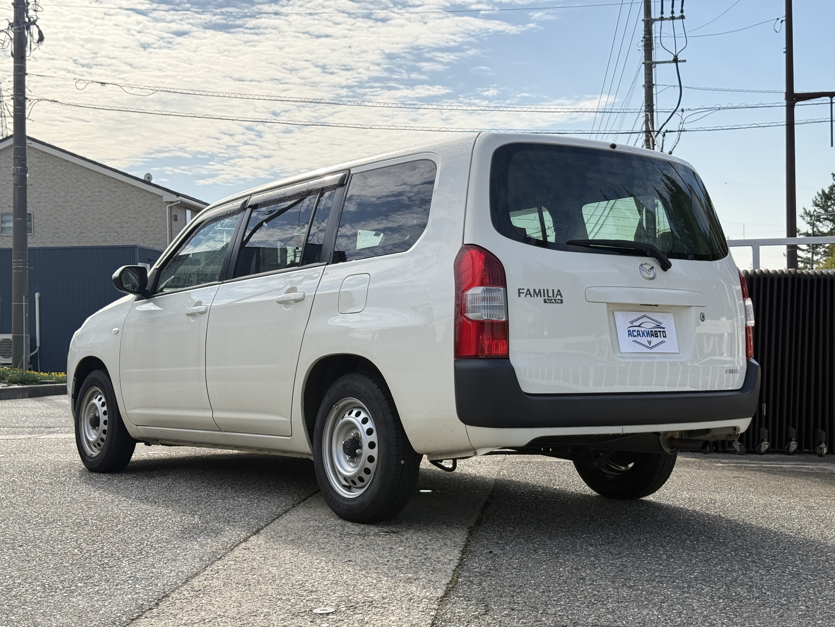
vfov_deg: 30.3
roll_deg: +1.4
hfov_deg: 39.7
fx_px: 1158
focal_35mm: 48
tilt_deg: +1.4
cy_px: 314
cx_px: 418
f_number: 1.78
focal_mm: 6.76
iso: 100
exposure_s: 1/2976
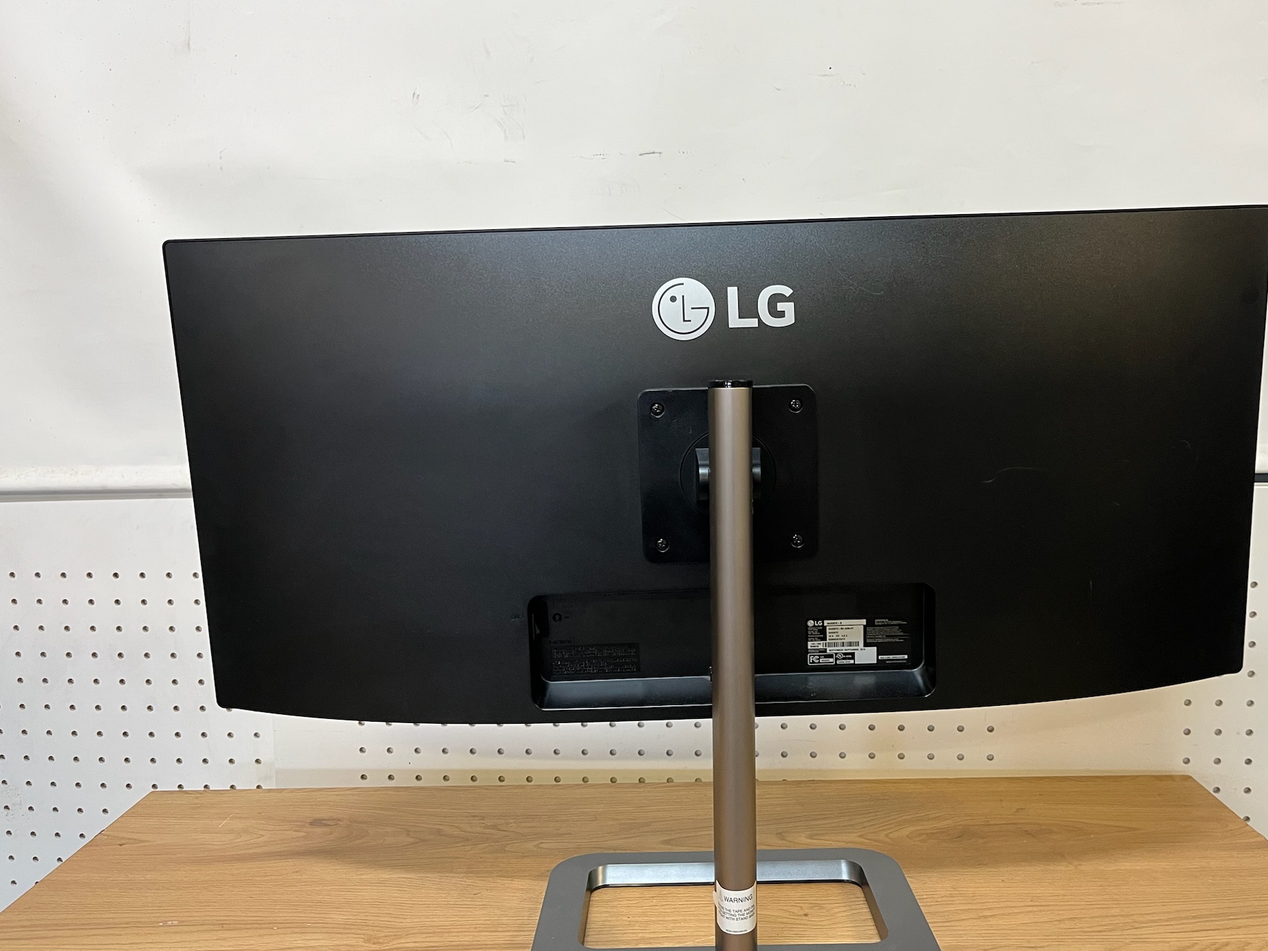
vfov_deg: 48.2
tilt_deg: -6.3
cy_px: 472
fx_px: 1062
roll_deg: +2.0
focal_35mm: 29
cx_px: 695
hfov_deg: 61.5
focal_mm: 5.1
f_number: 1.6
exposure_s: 1/50
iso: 100
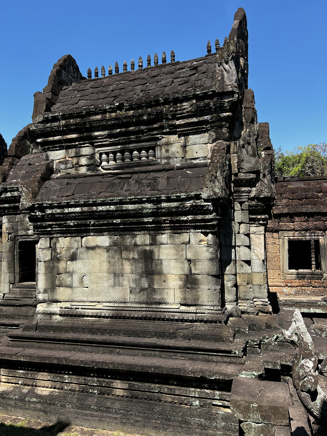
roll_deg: +1.9
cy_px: 218
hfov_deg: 53.1
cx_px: 164
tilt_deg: +4.9
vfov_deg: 67.3
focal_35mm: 26
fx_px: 327
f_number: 1.5
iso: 50
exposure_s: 1/1934
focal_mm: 5.7
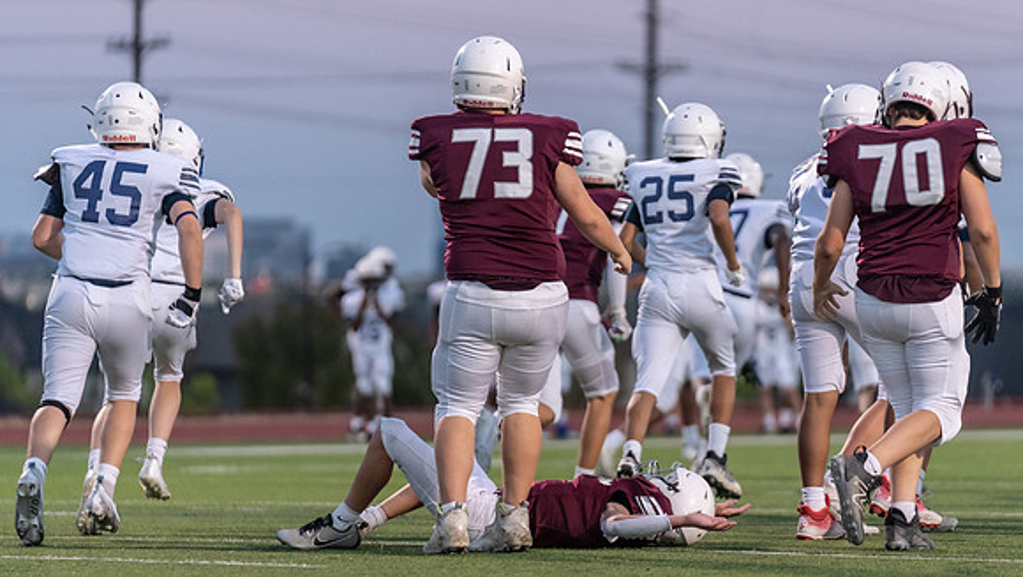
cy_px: 384
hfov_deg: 8.5
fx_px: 6846
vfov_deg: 4.8
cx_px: 574
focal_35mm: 252
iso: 2500
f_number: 2.8
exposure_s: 1/1000
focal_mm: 200
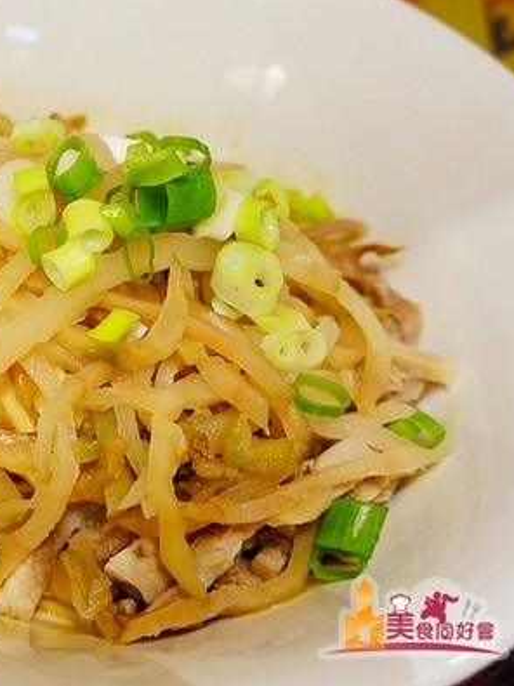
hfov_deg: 25.6
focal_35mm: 55
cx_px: 23
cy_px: 342
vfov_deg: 35.1
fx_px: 1084
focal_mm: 25
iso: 3200
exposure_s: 1/80
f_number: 4.5
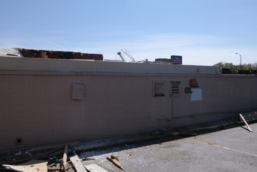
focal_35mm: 30
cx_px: 128
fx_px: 214
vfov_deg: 43.6
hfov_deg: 61.9
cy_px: 86
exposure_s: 1/400
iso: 100
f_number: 7.1
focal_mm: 20
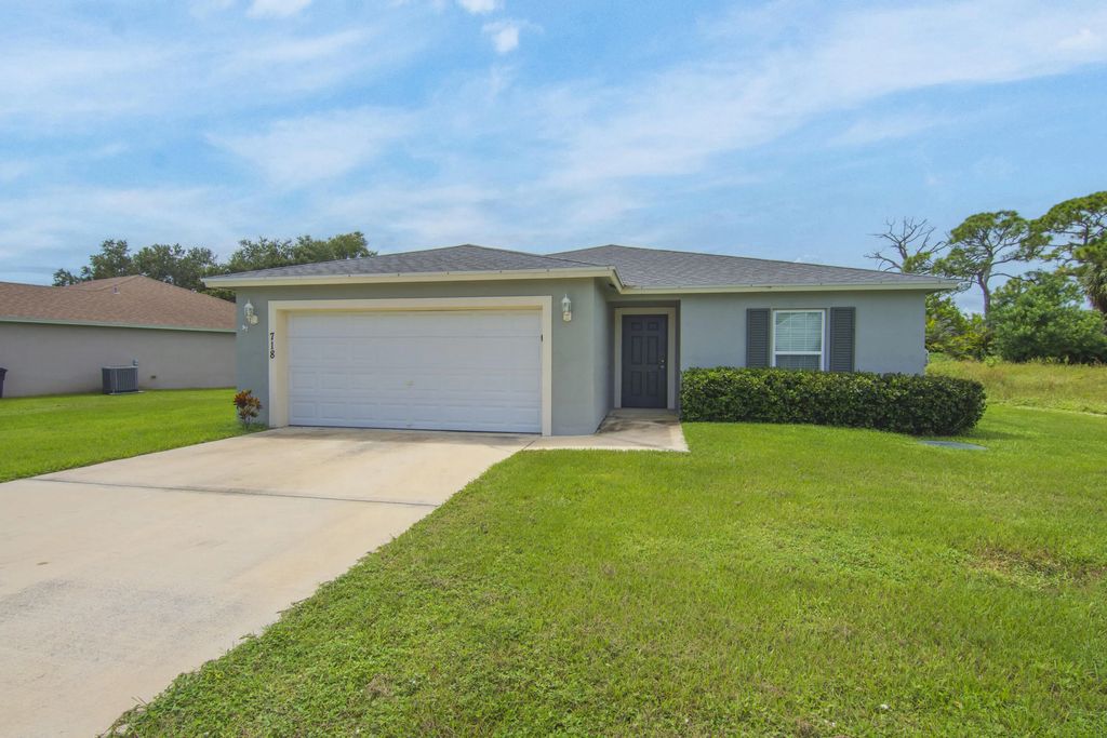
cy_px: 369
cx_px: 554
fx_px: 738
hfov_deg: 73.7
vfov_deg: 53.1
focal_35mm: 24
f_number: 10
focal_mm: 16
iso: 100
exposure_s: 1/250
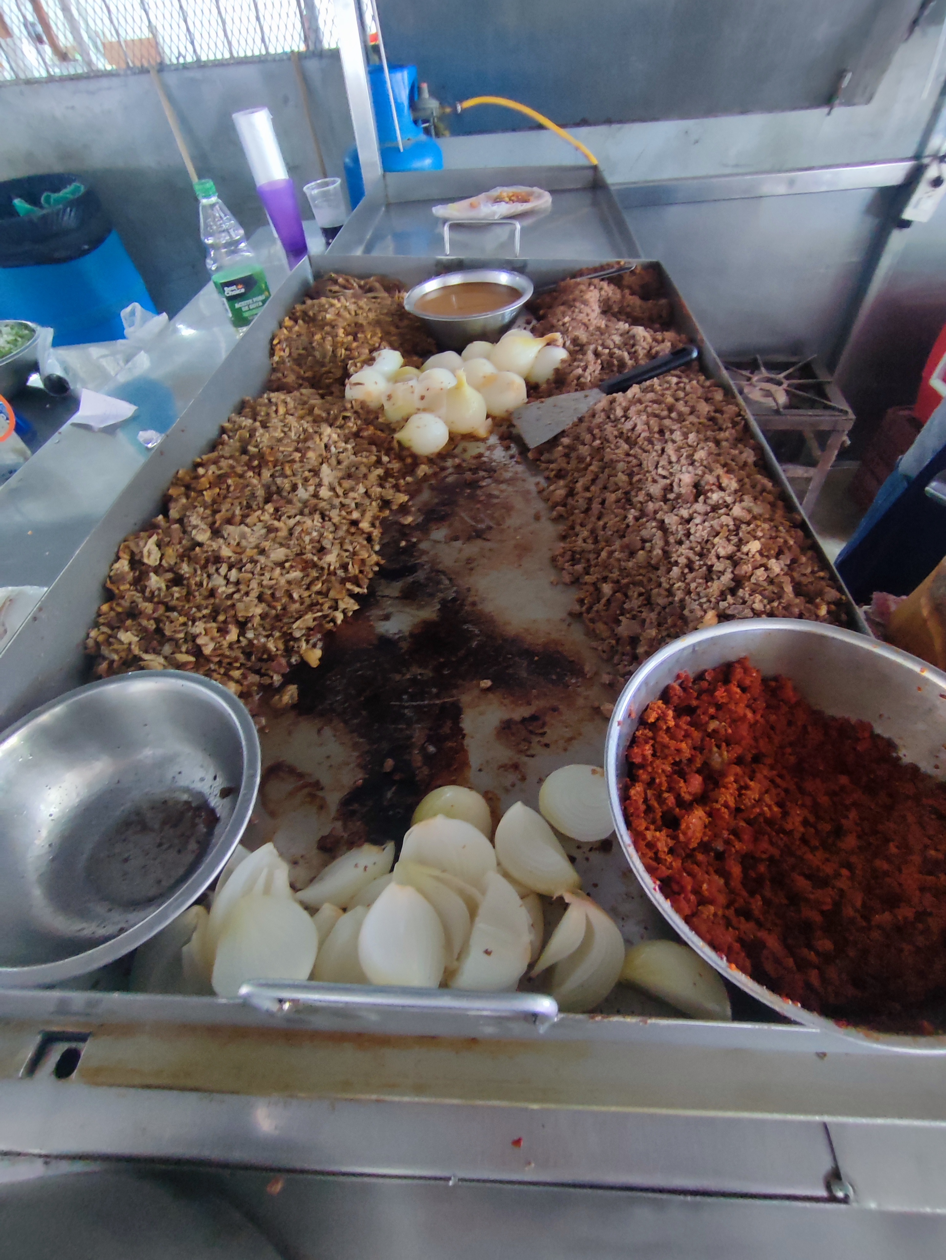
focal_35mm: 16
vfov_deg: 94.5
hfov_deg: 78.2
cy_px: 630
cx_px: 473
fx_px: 582
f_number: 2.2
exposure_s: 1/20
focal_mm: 1.65
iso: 238
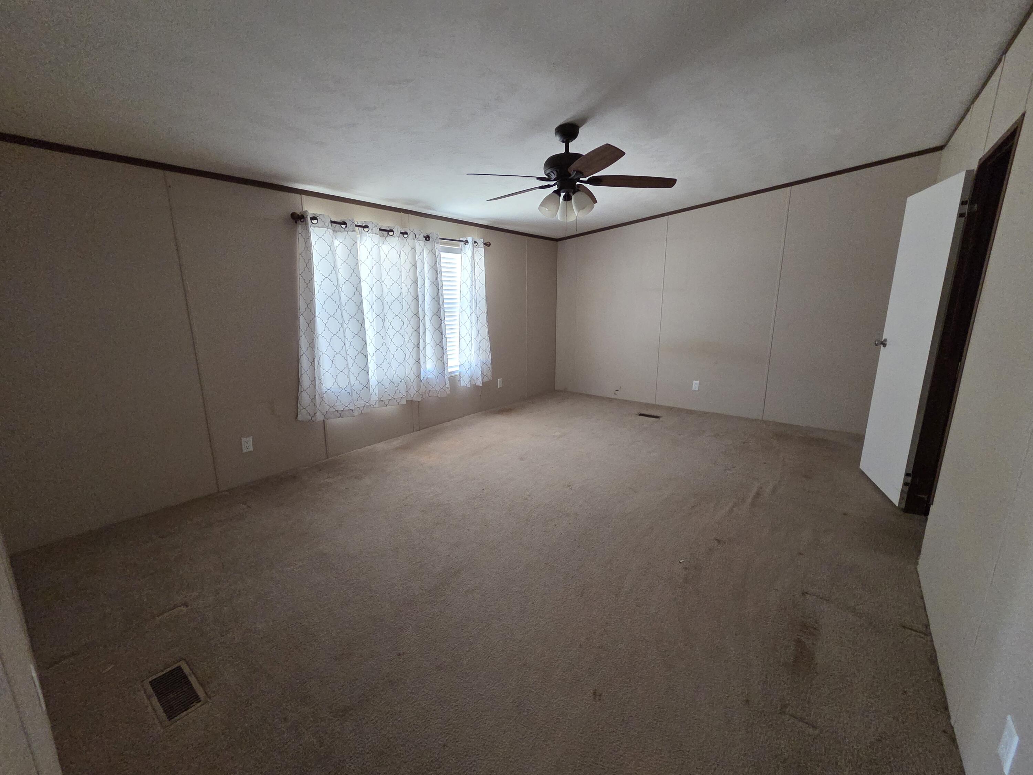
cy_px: 388
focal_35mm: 13
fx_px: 388
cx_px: 516
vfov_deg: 89.9
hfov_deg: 106.2
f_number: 2.2
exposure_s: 1/60
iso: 800
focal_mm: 2.2
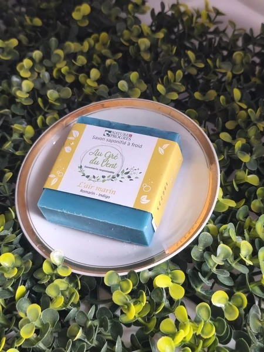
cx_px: 132
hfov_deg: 31.5
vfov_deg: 41.2
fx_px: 468
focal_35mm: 46
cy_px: 176
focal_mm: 6.18
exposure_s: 1/50
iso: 500
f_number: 1.65
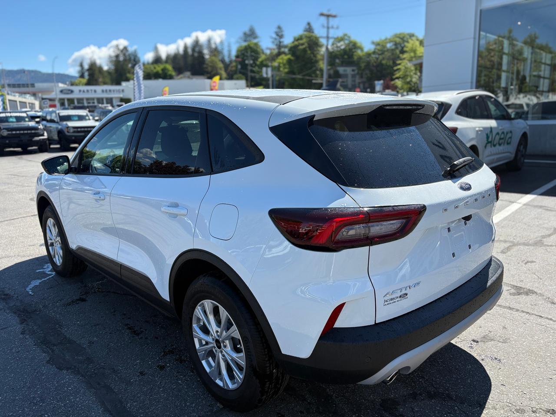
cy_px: 208
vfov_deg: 53.1
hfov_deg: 67.3
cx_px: 278
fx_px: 418
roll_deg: +1.7
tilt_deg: -11.6
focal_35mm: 26
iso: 50
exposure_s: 1/1953
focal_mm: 5.96
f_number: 1.6
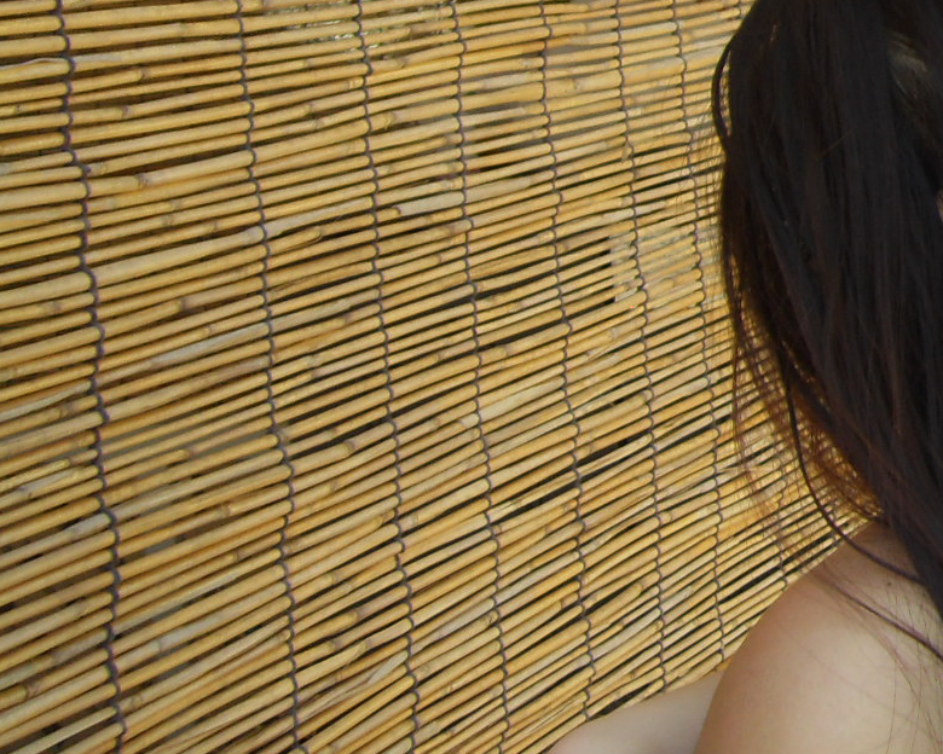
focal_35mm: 100
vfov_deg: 15.0
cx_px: 1215
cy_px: -56
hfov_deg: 18.0
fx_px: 2791
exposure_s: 1/180
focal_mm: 6.6
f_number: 3.5
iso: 80
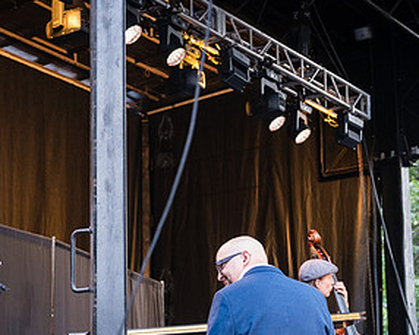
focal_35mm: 88
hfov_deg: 21.5
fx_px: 1092
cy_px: 271
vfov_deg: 17.3
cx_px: 99
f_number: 4.5
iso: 2000
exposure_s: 1/250
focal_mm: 40
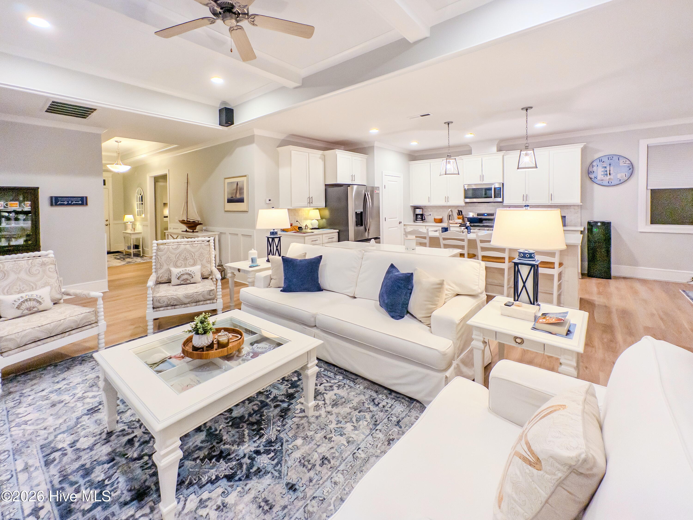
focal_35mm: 14
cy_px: 260
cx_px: 346
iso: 80
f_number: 2.2
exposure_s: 1/200
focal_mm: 2.22
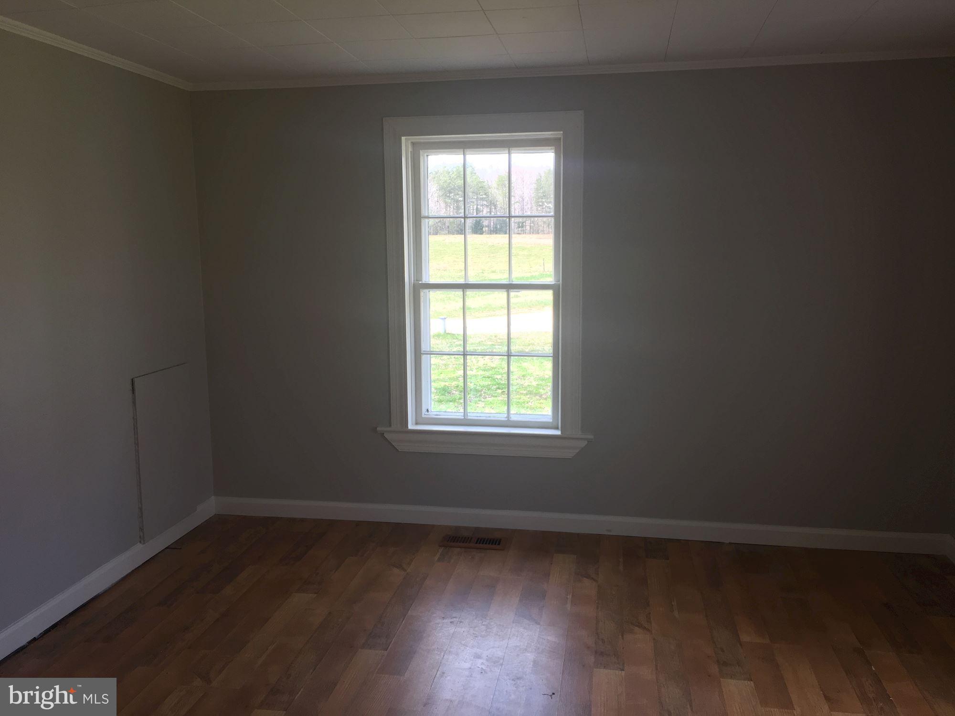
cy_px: 358
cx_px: 478
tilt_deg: -6.1
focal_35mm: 29
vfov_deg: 48.2
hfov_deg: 61.7
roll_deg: -0.8
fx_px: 800
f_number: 2.2
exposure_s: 1/120
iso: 40
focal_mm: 4.15
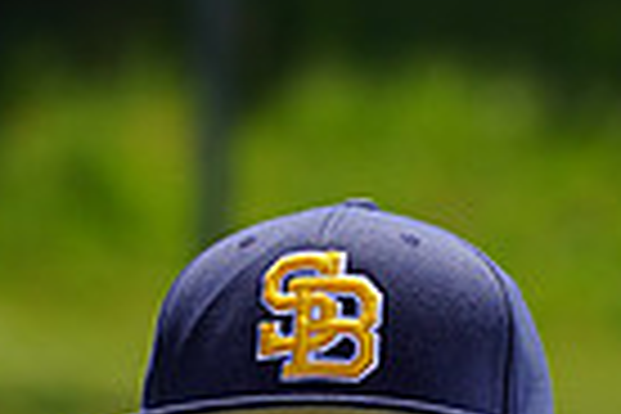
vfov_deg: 1.6
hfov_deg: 2.5
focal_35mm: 838
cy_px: 781
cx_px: 230
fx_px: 14454
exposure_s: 1/250
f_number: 8
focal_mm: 200
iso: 100
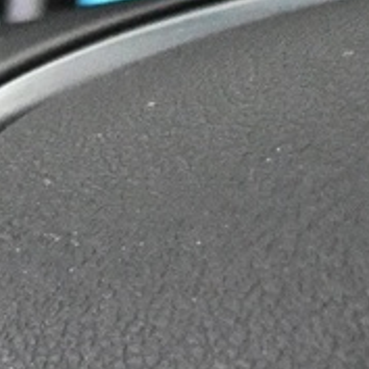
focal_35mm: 187
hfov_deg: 8.4
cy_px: 538
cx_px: -582
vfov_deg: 9.1
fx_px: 2255
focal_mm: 16
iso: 8000
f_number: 3.5
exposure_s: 1/60
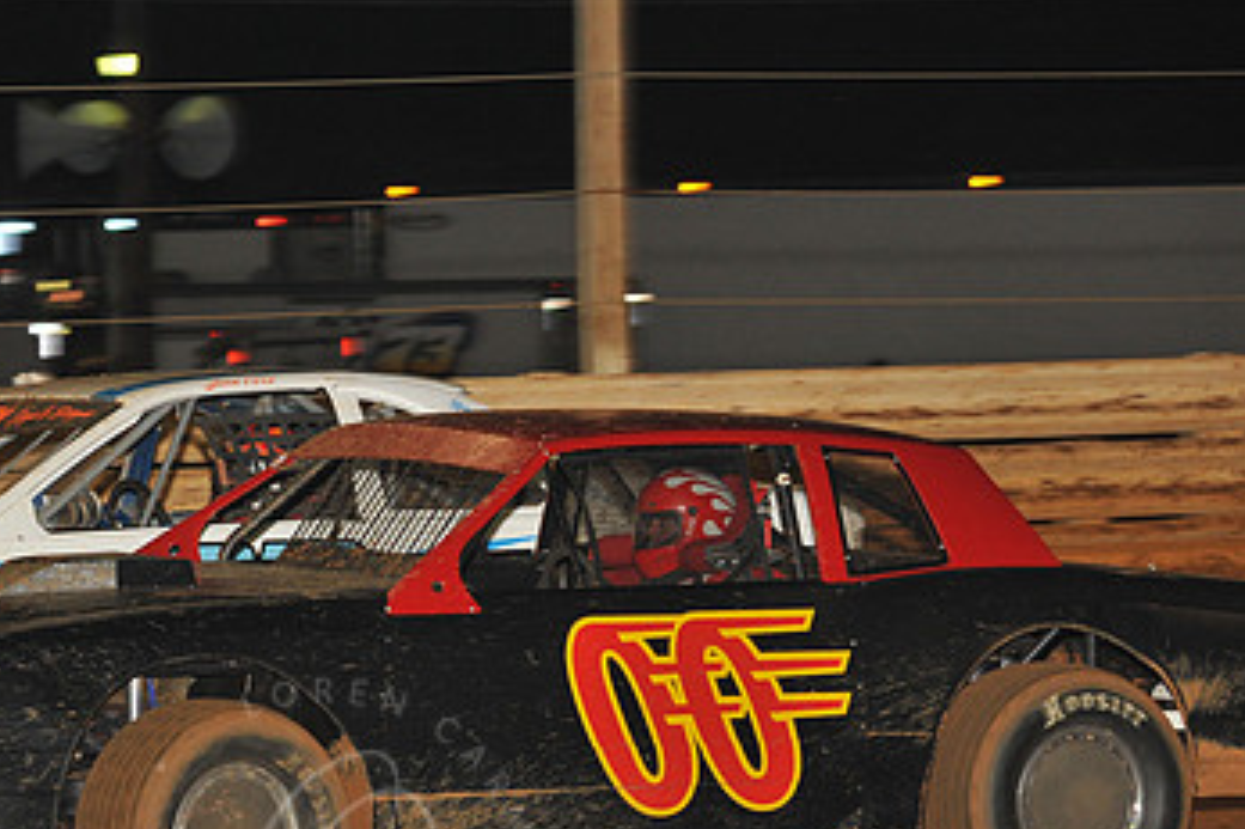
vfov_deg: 5.3
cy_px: 563
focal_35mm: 259
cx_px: 323
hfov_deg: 7.9
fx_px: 8952
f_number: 6.3
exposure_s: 1/320
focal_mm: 155
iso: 1250
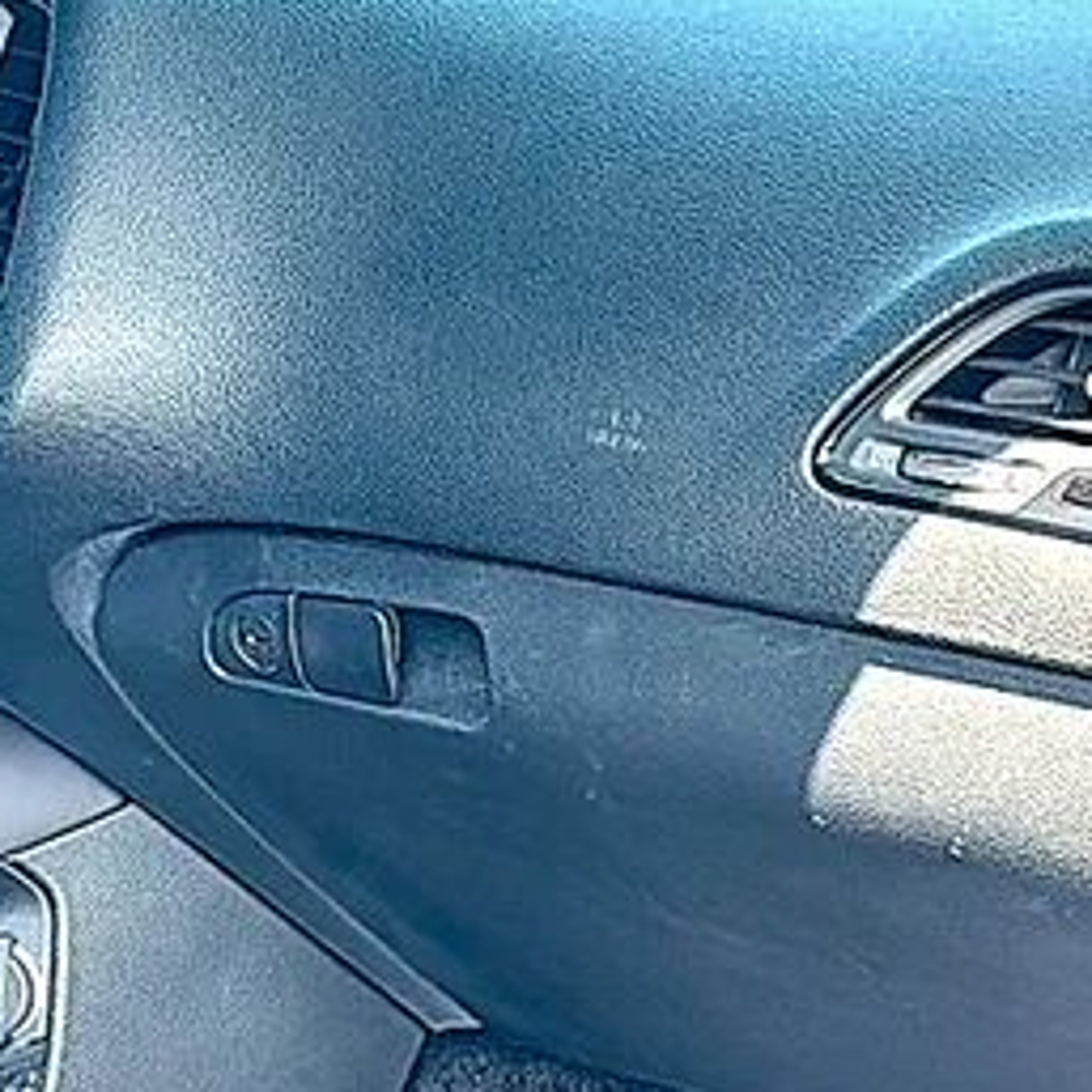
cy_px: 554
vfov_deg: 17.2
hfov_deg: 16.9
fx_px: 3605
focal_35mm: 101
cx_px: 72
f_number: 1.78
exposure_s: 1/247
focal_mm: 6.86
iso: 100
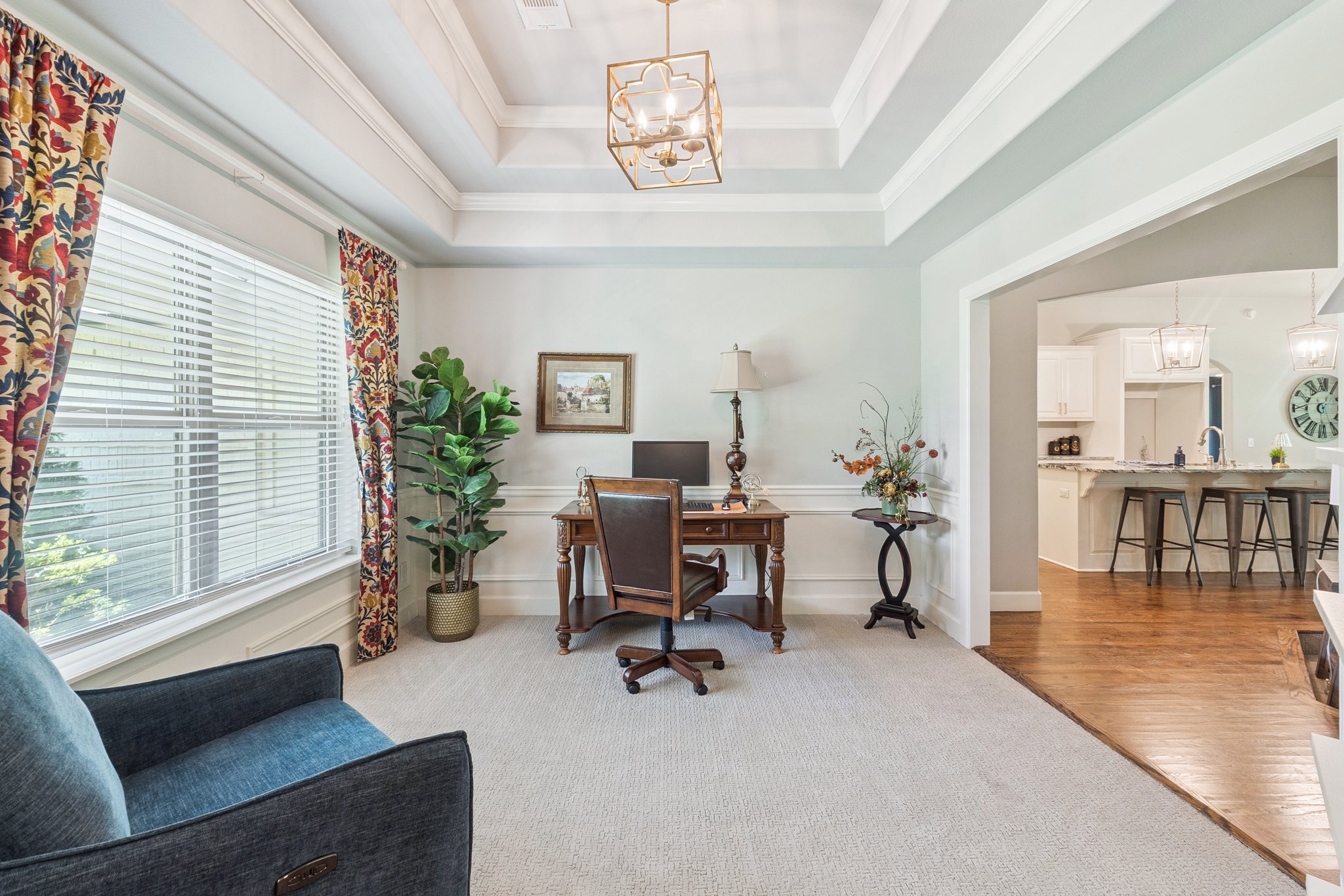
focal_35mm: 15
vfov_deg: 77.3
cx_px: 672
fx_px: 560
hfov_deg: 100.4
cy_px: 448
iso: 200
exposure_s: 1/20
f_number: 6.3
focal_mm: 10
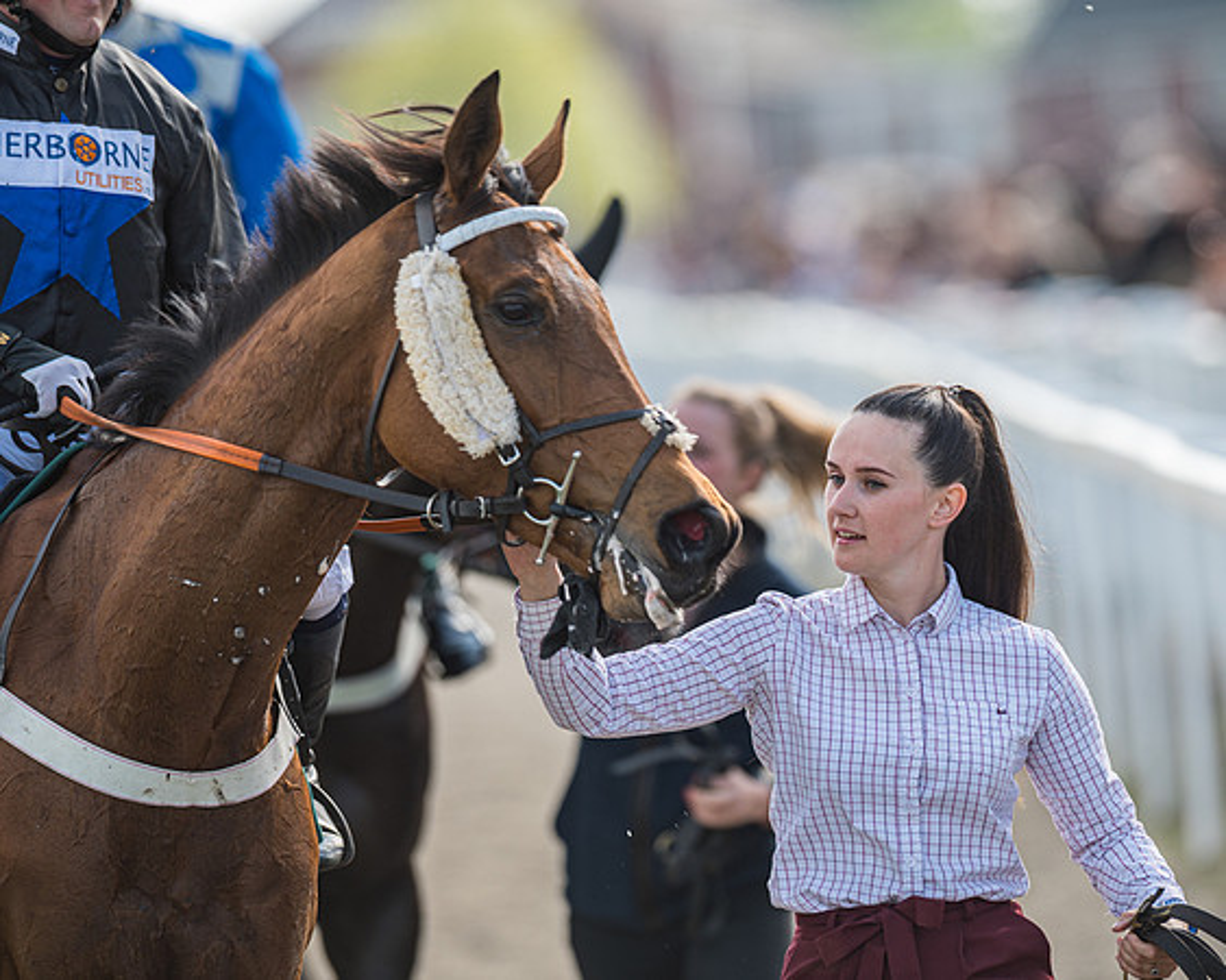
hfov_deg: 4.3
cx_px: 737
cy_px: 490
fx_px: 16360
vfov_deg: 3.4
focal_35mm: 451
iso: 160
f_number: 5
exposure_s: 1/500
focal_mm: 400
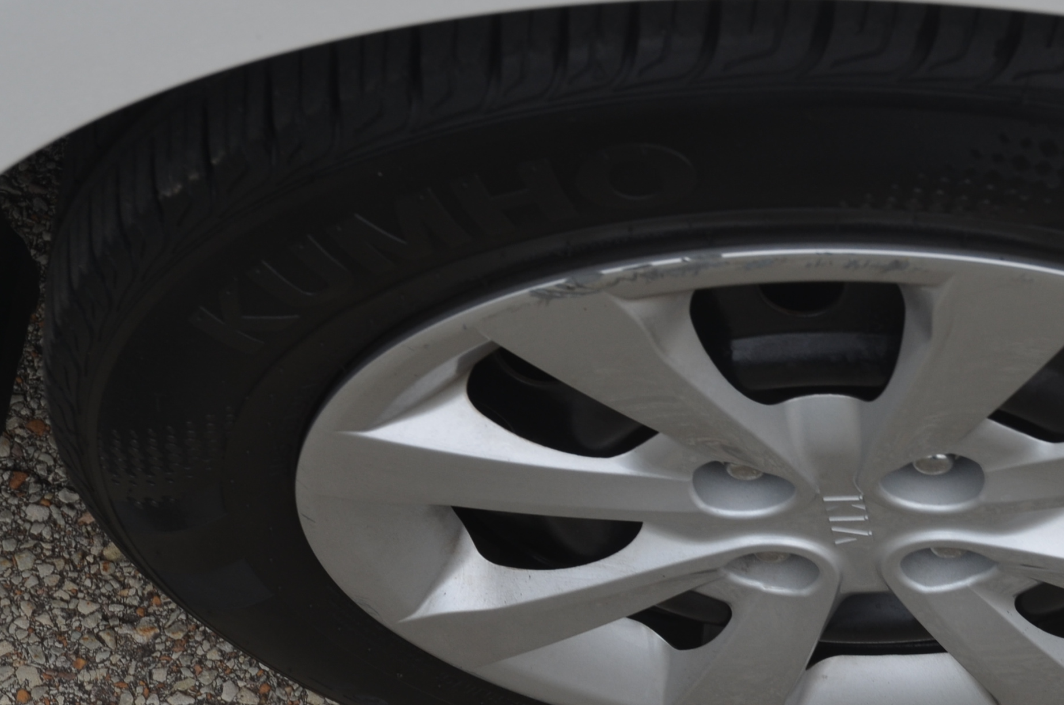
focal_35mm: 102
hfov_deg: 19.9
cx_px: 812
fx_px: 3008
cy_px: 414
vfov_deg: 13.4
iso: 200
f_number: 7.1
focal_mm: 34
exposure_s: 1/200
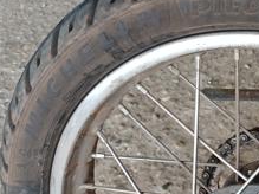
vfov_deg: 19.4
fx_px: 546
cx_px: 293
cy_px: 205
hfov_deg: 24.7
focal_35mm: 73
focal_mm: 4.65
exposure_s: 1/50
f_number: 1.8
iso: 64
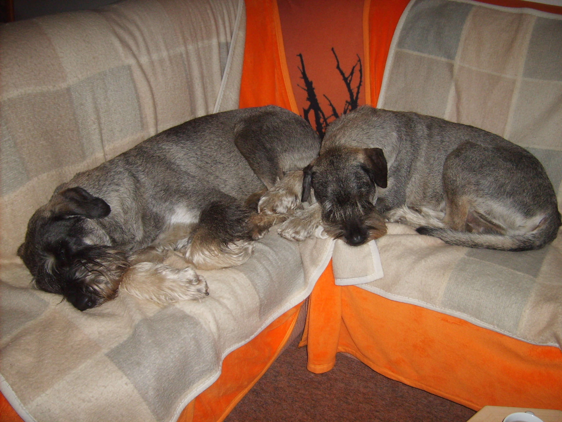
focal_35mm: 35
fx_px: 568
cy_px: 211
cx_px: 281
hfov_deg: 52.6
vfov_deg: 40.7
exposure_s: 1/45
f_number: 2.8
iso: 100
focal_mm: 5.8
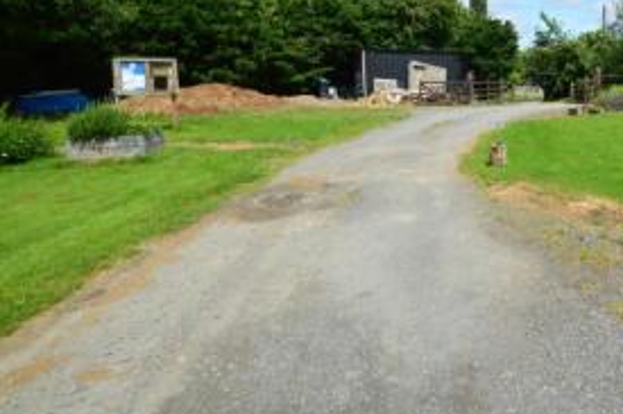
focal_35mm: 26
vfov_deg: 48.1
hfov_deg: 63.2
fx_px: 450
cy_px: 117
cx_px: 503
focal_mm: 10
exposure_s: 1/500
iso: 400
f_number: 11
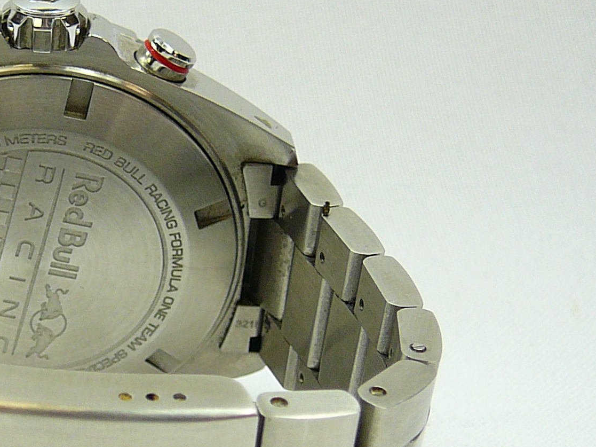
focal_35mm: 94
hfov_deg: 20.2
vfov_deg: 15.6
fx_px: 1618
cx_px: 2
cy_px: 352
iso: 80
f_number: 3.1
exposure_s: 1/40
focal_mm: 6.1
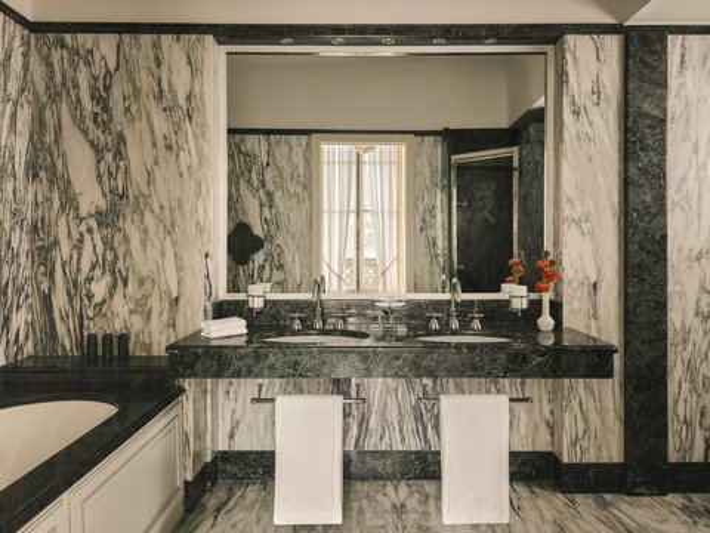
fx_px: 492
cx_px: 355
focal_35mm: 24
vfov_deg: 56.8
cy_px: 266
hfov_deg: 71.6
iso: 400
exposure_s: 2
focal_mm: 30
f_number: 16
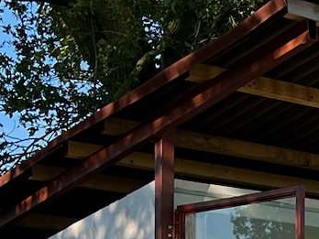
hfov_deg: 11.1
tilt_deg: -0.2
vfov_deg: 9.2
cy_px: 445
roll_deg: +0.2
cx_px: 734
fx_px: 1410
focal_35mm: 153
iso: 50
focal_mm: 5.1
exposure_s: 1/1802
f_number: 1.6
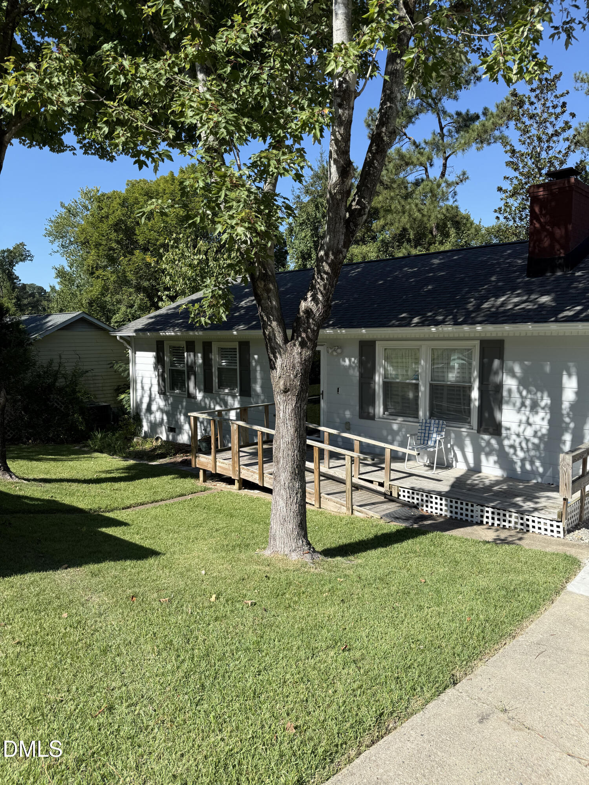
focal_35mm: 24
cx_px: 294
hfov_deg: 56.8
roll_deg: -0.4
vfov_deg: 71.6
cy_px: 392
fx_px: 544
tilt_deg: -6.9
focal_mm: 6.76
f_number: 1.78
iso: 80
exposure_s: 1/2525
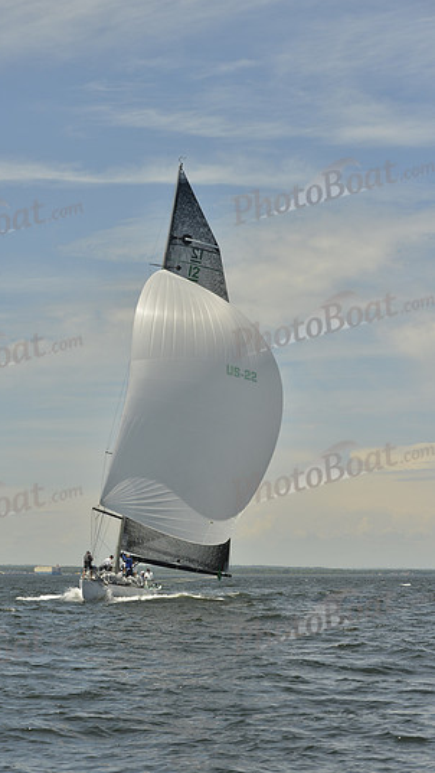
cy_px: 417
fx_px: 1741
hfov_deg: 14.2
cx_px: 158
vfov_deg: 25.0
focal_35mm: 85
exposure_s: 1/1600
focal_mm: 75
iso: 280
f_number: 9
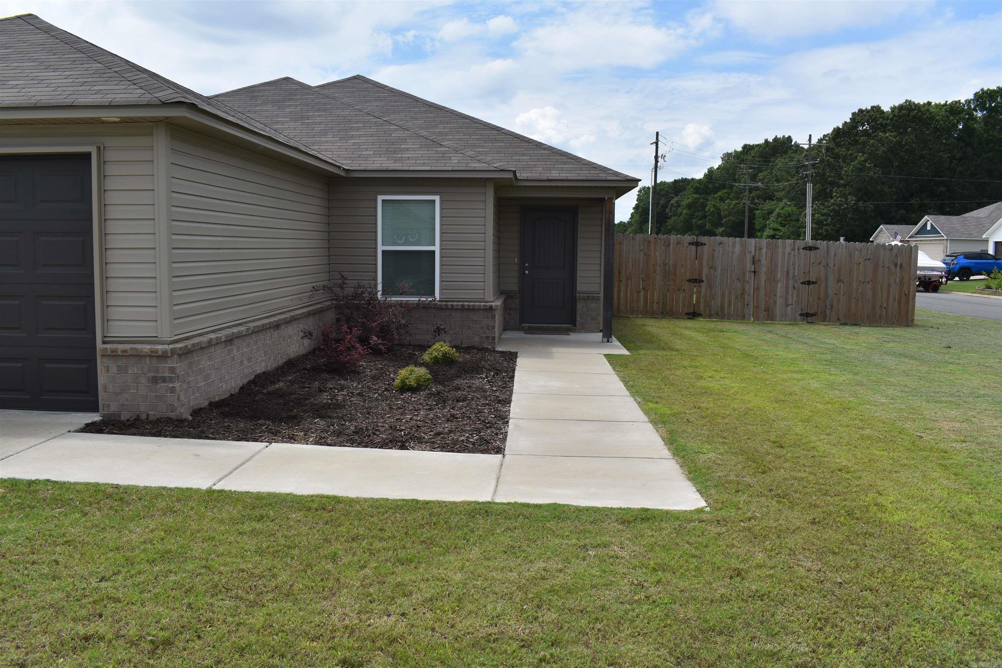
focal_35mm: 30
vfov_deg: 43.6
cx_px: 501
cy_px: 334
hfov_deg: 61.9
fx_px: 835
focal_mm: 20
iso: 100
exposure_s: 1/320
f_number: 9
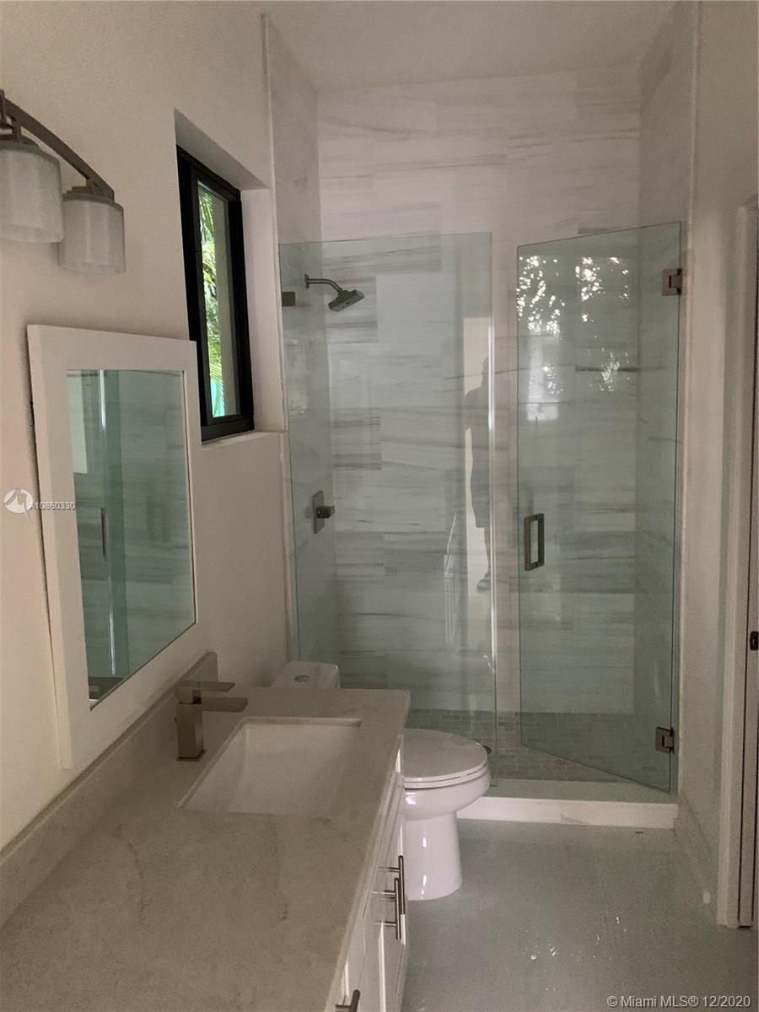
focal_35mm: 26
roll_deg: +2.5
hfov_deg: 53.1
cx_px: 380
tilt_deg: -10.0
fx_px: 760
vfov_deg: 67.3
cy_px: 506
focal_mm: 4.25
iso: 640
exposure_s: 1/30
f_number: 1.8
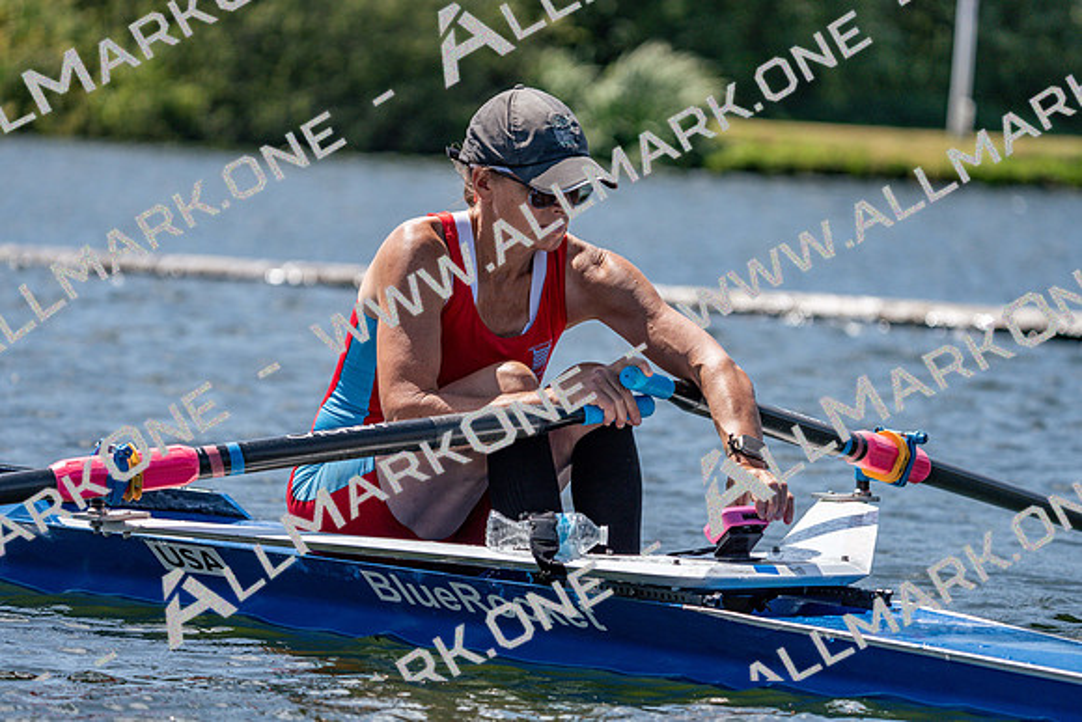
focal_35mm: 234
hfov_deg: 8.8
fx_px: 7034
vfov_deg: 5.9
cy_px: 361
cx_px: 541
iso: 320
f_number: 5.6
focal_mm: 234
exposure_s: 1/2000
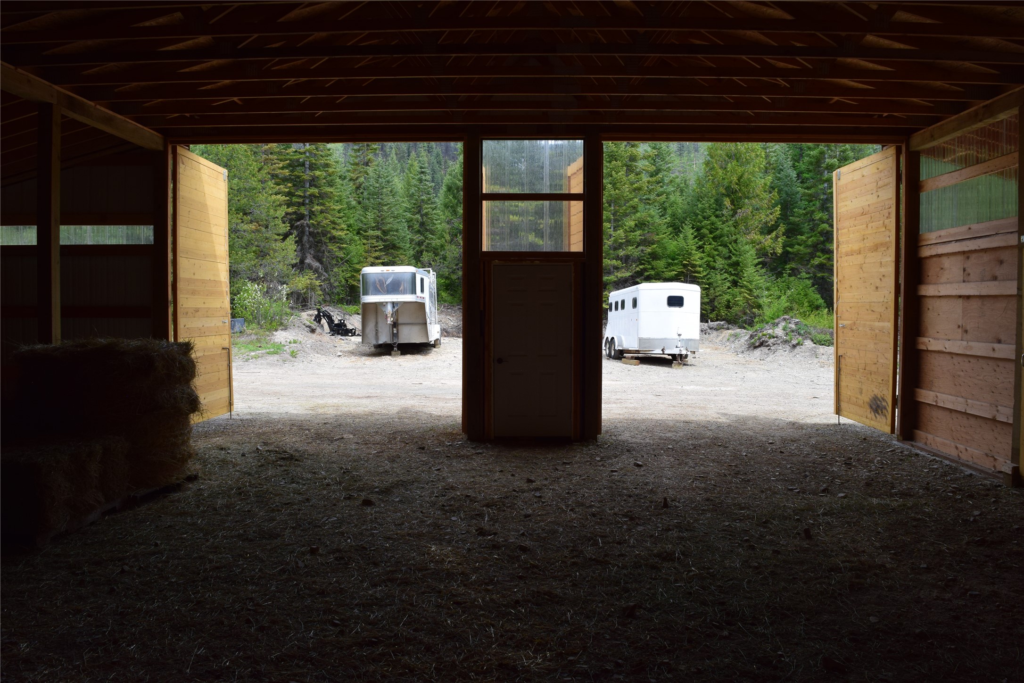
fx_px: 768
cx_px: 512
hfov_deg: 67.4
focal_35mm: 27
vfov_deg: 47.9
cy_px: 342
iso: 400
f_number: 10
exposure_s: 1/320
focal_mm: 18
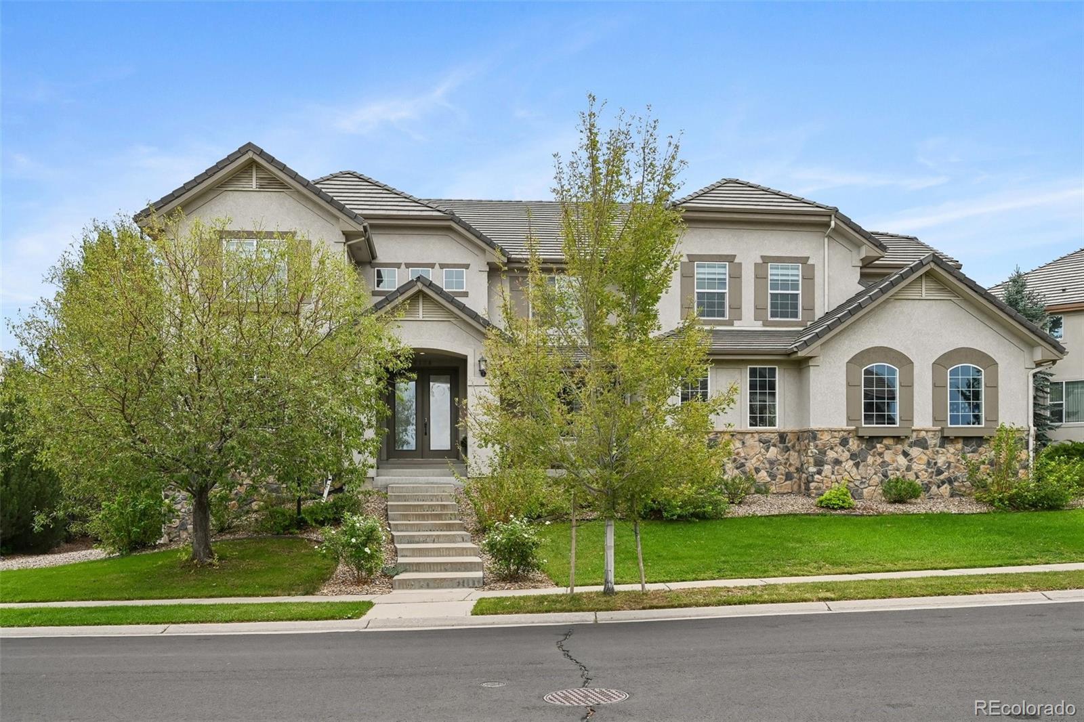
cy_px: 361
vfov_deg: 44.3
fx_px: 888
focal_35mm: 30
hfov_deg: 62.8
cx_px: 542
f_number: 10
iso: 400
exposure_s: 1/320
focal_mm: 29.5
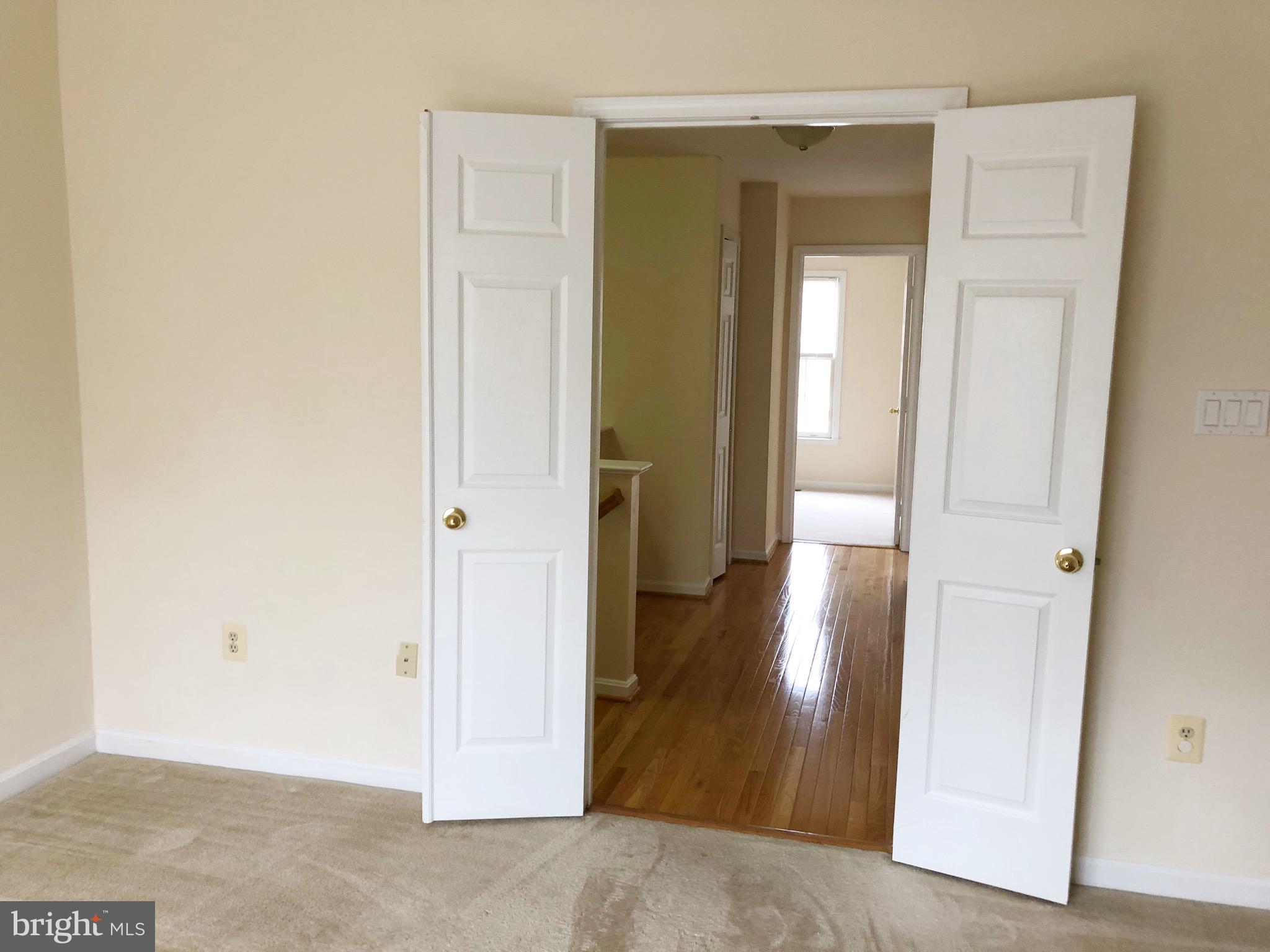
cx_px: 635
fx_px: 1027
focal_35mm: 28
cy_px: 476
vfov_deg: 49.7
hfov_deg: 63.4
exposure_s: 1/30
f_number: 1.8
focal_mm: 4
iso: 40
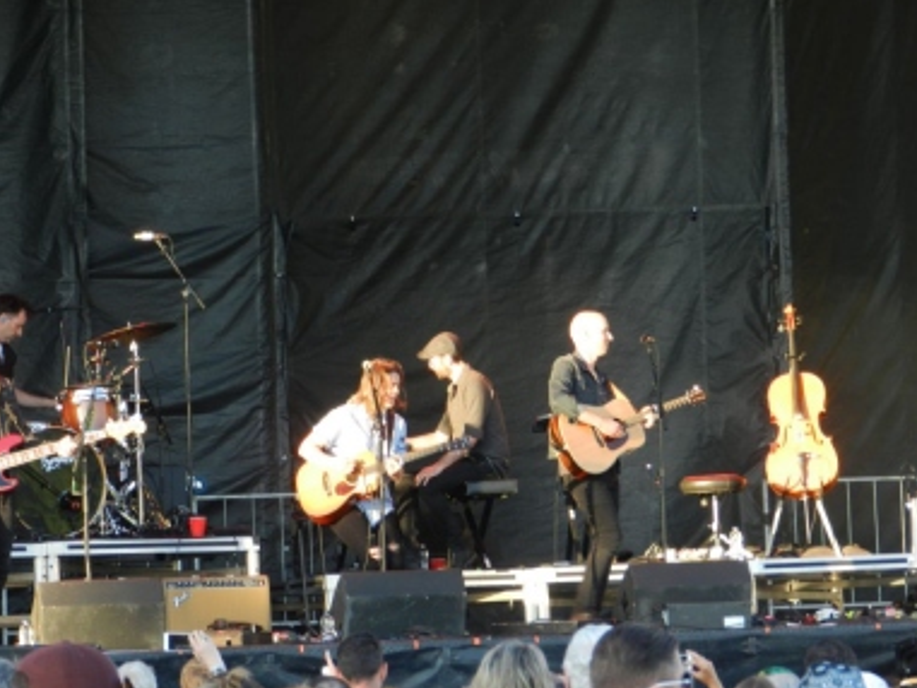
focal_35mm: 251
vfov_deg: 5.9
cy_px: 356
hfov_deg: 7.9
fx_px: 6651
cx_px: 462
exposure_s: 1/50
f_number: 5.1
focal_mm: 42.4
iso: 160
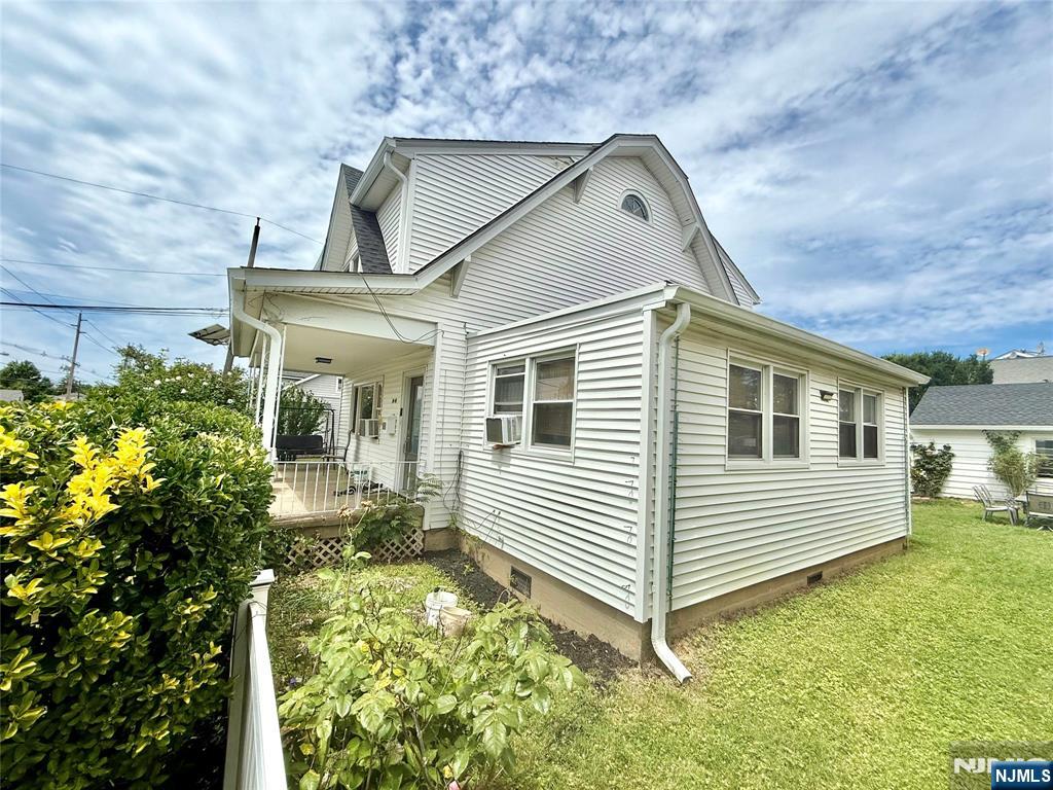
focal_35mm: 14
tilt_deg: +5.4
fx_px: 426
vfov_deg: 85.7
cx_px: 526
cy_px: 395
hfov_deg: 102.1
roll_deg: -4.3
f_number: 2.2
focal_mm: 2.22
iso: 50
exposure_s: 1/3663
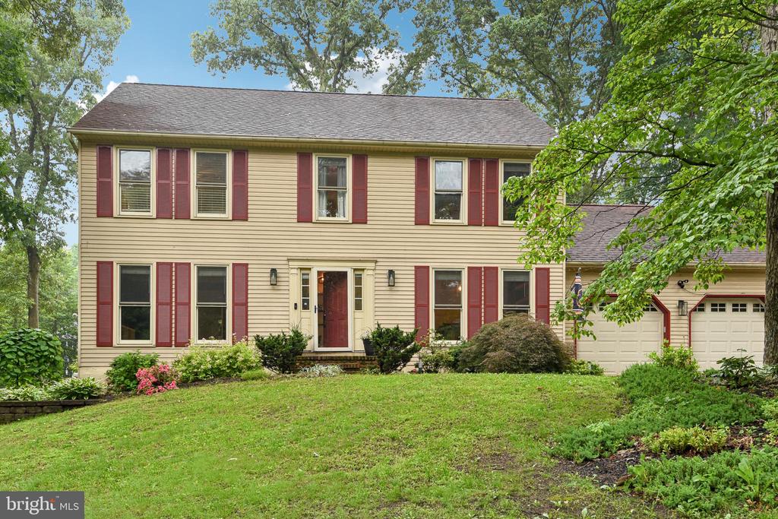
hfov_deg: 60.3
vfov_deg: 42.3
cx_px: 389
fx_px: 670
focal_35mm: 31
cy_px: 260
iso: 400
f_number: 8
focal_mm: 31
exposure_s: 1/30
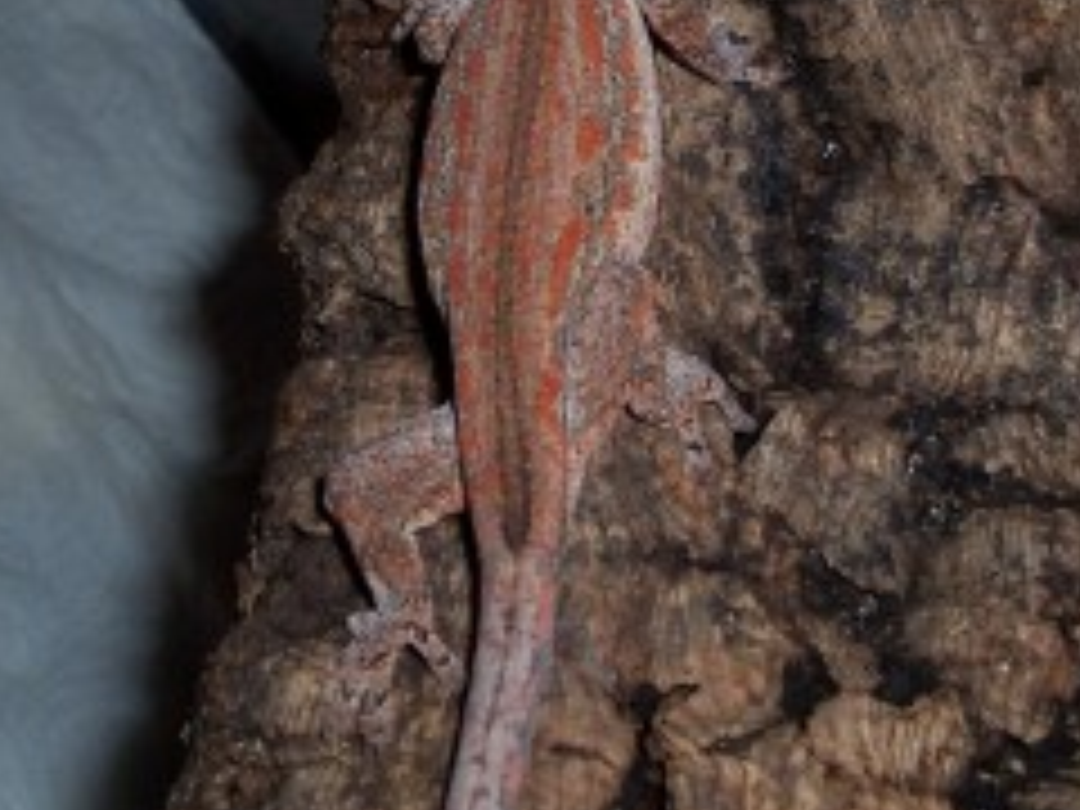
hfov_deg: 27.8
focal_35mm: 70
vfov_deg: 20.8
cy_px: 189
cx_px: 567
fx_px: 2184
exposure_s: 1/60
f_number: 3
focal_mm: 7
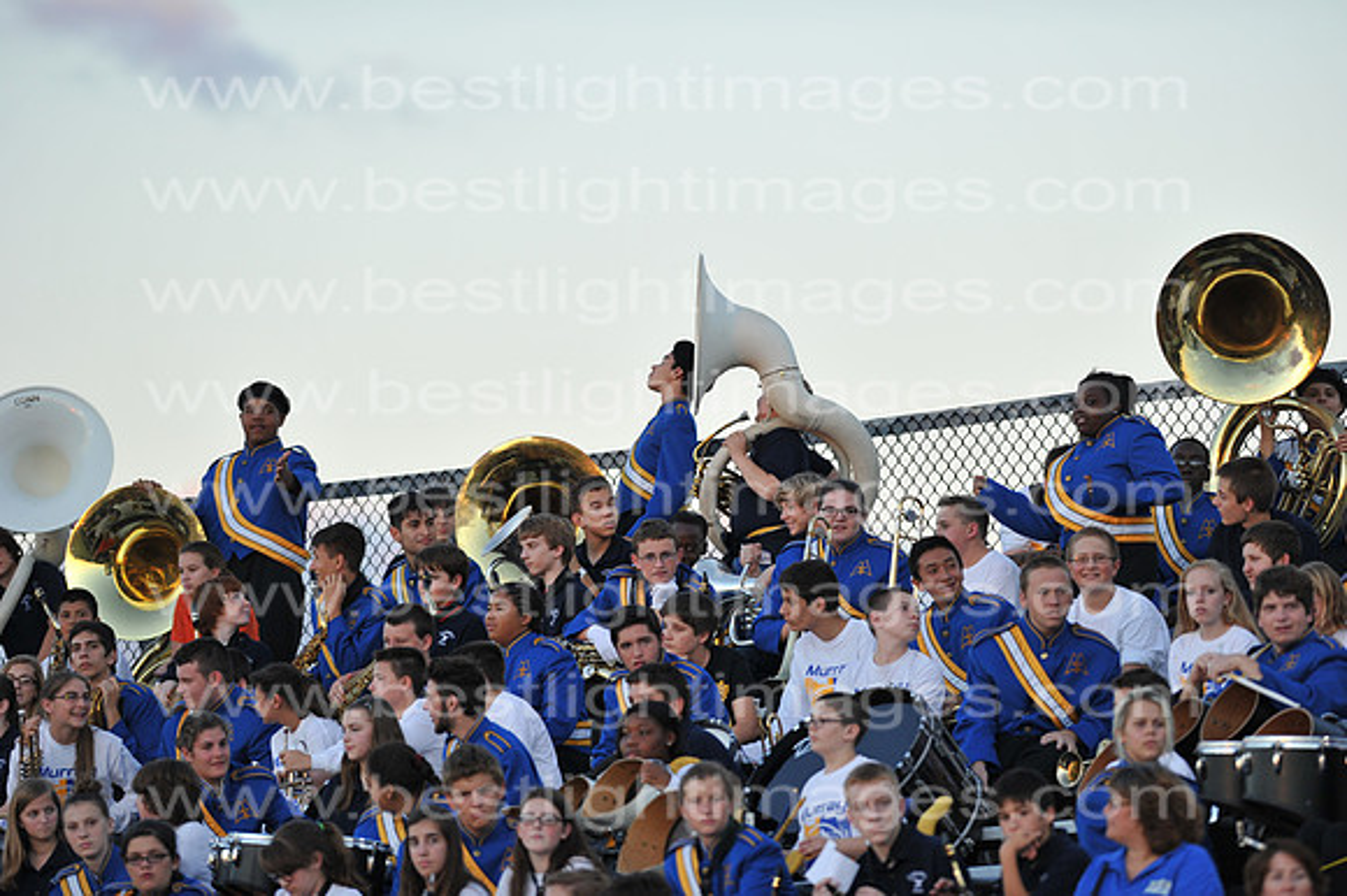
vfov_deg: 4.6
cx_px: 674
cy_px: 448
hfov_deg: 6.9
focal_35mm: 300
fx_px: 11218
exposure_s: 1/640
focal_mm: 300
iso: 1000
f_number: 4
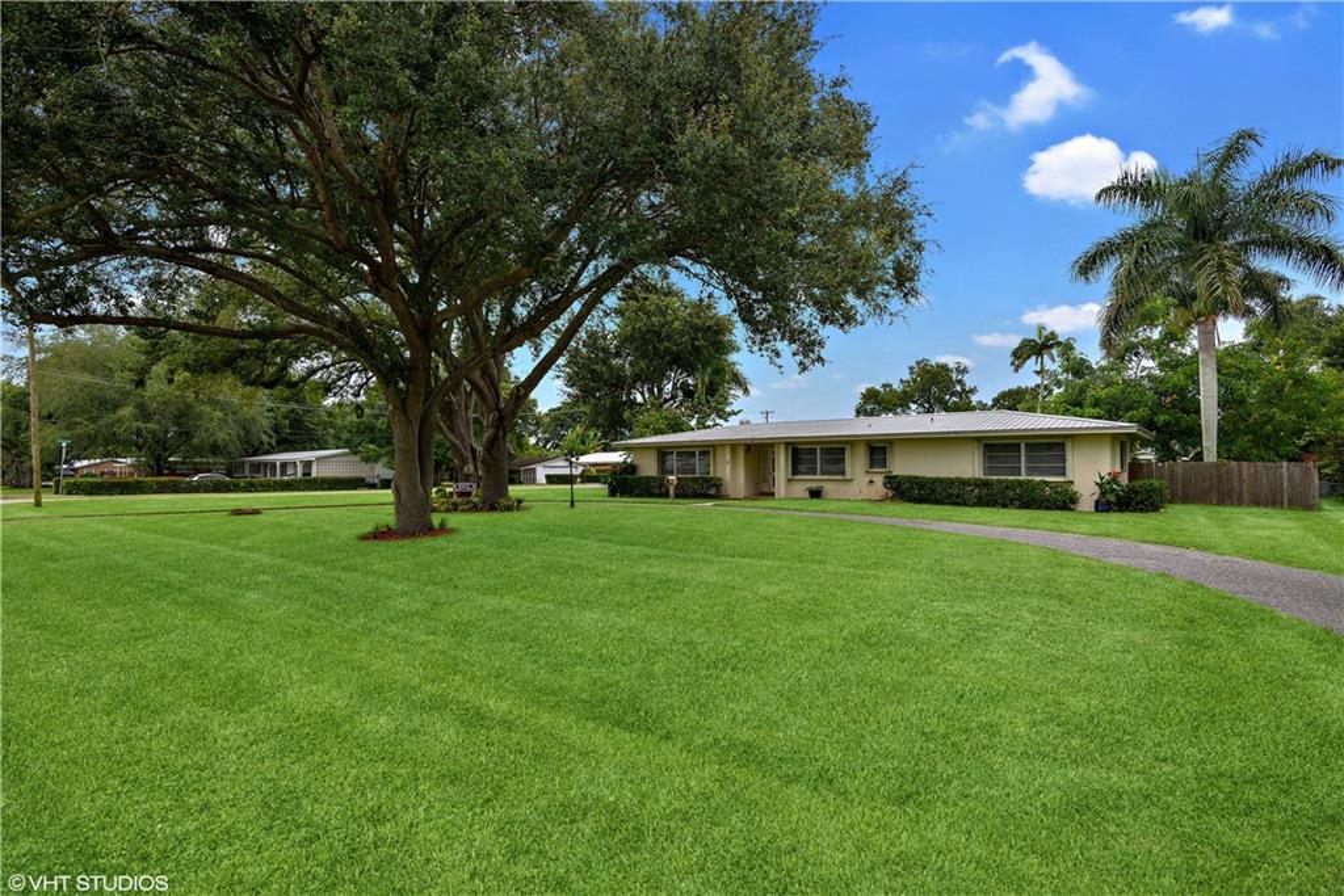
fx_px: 709
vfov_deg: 64.6
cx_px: 672
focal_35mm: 19
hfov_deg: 86.9
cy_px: 448
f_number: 8
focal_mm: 19
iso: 250
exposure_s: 1/400
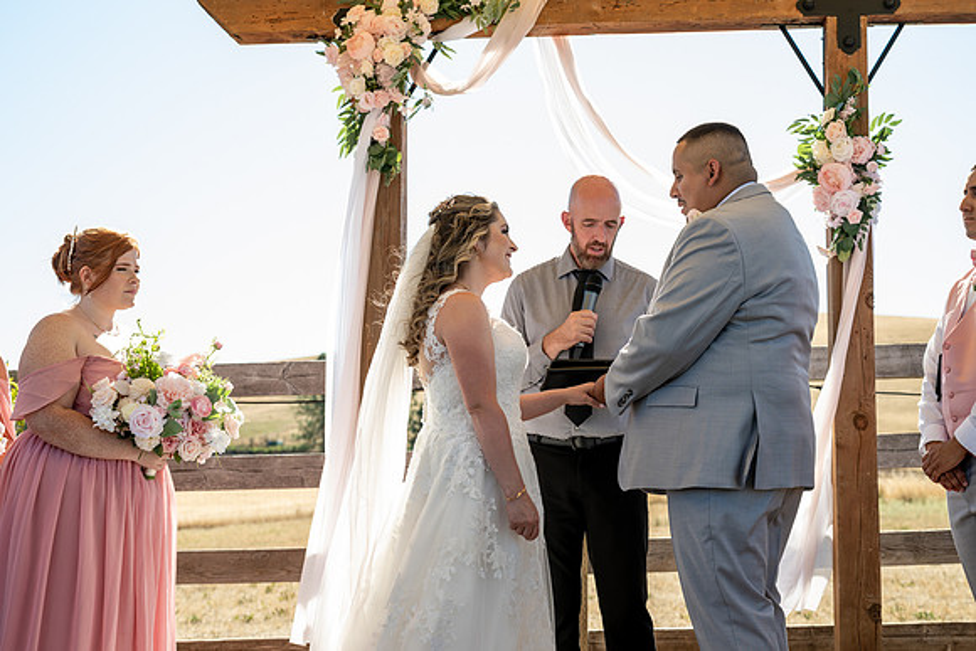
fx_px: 1600
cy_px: 326
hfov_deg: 33.9
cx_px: 488
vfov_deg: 23.0
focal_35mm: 59
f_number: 5
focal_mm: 59
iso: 250
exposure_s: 1/400
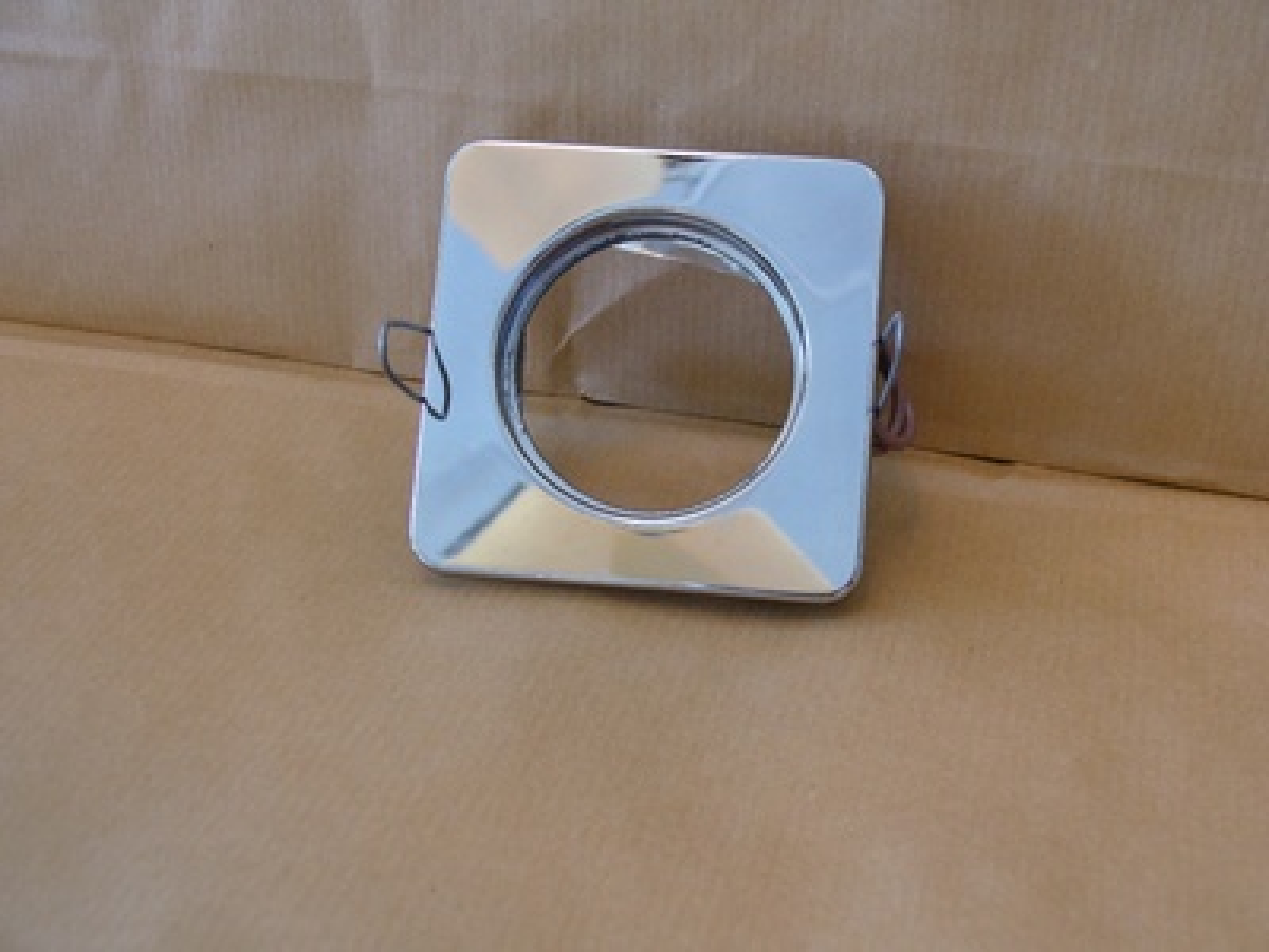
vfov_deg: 30.3
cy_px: 476
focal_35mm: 48
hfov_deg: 39.7
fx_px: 1760
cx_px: 634
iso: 150
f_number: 3
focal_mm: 7.9
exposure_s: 1/25
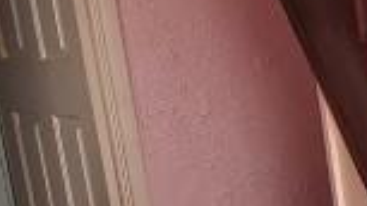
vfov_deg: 12.7
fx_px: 924
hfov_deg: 14.8
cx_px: 864
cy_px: 77
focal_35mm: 95
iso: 80
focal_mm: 2.2
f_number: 2.2
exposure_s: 1/100
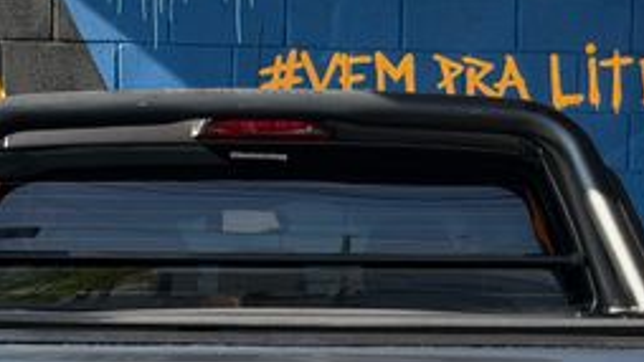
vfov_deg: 7.6
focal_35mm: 158
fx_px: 2699
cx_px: 319
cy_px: 499
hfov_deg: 13.6
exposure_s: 1/1264
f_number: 1.78
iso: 100
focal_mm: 6.76
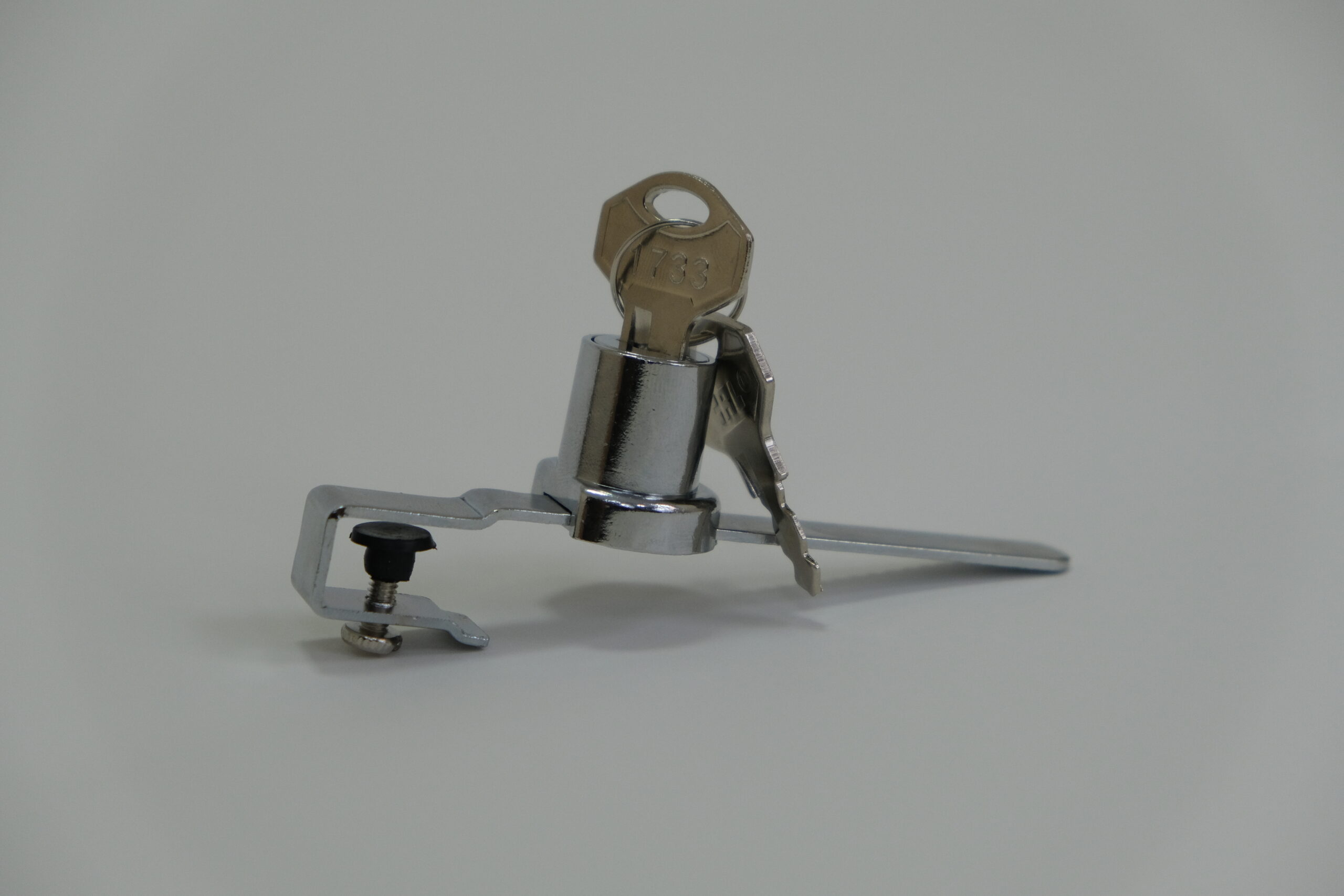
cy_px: 448
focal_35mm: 83
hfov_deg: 24.5
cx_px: 672
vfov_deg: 16.5
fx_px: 3099
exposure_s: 1/160
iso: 800
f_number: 4
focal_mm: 55
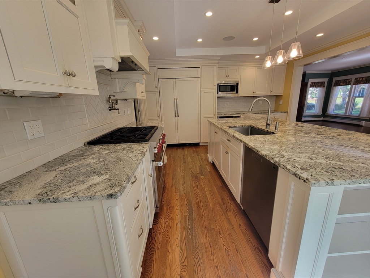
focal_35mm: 13
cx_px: 185
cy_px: 139
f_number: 2.2
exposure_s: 1/60
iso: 50
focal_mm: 2.2
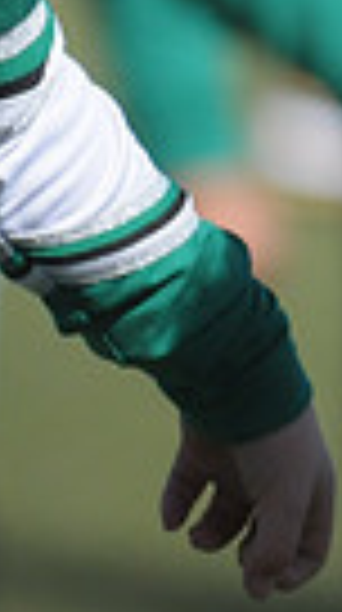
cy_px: 173
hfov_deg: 0.6
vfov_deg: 1.0
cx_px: 1224
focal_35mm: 2081
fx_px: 33717
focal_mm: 310
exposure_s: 1/8000
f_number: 4
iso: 1000
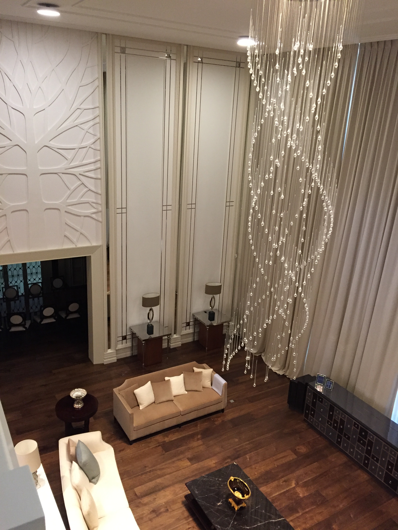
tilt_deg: -19.4
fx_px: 445
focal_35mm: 29
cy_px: 265
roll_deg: -3.1
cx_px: 199
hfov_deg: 48.2
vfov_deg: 61.7
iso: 250
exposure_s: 1/25
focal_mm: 4.15
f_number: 2.2
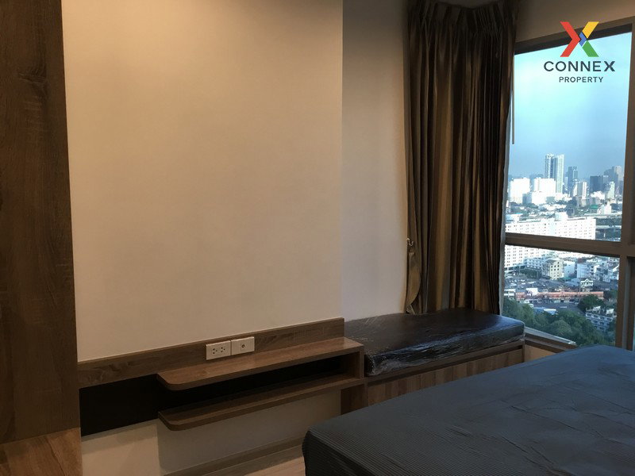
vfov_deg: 45.4
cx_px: 318
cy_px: 238
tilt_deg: -6.0
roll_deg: +0.8
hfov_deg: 58.4
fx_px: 569
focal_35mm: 31
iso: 80
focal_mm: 3.3
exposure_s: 1/33
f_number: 2.4
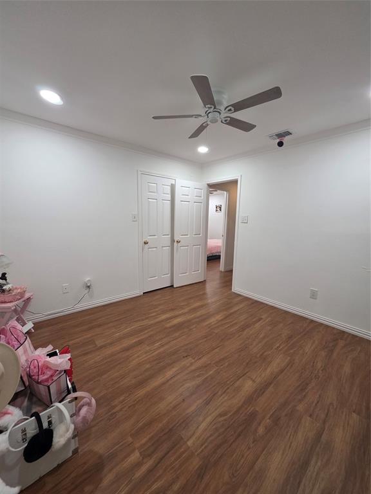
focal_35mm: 13
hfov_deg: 89.9
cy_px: 247
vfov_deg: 106.2
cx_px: 186
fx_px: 186
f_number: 1.9
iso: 250
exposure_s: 1/120
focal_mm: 2.2
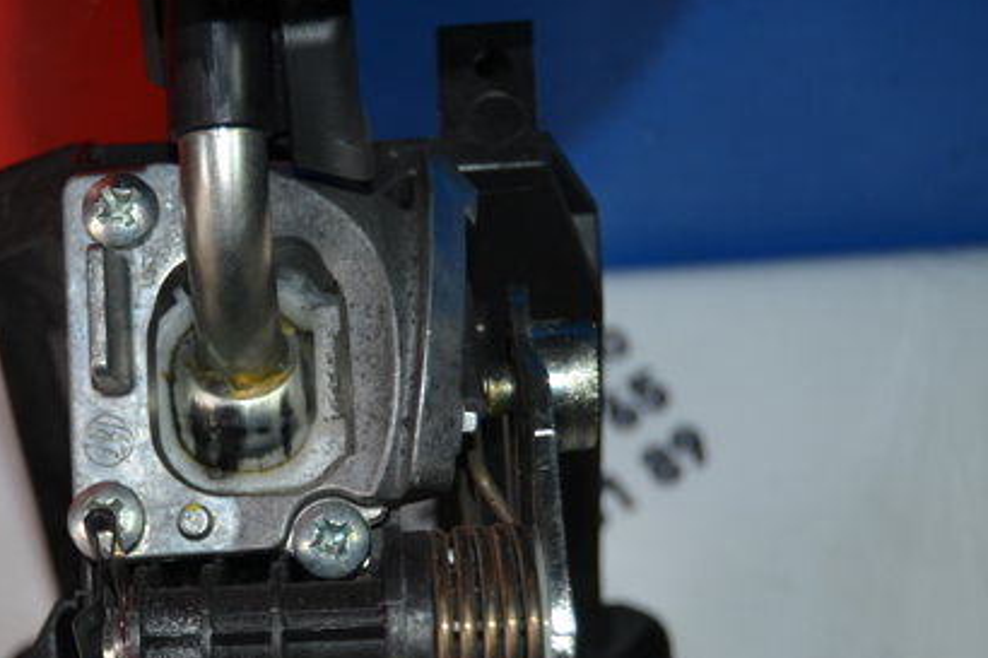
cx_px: 224
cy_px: 494
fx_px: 2441
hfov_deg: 22.6
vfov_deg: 15.3
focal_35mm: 89
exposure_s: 1/60
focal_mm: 38
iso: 400
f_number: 4.8
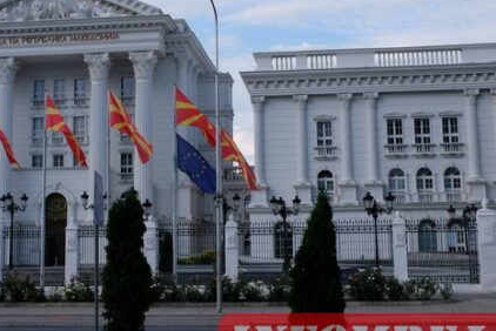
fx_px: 910
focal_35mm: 66
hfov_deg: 30.4
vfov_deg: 20.6
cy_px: 105
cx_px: 190
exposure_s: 1/420
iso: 400
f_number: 8
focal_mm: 26.9
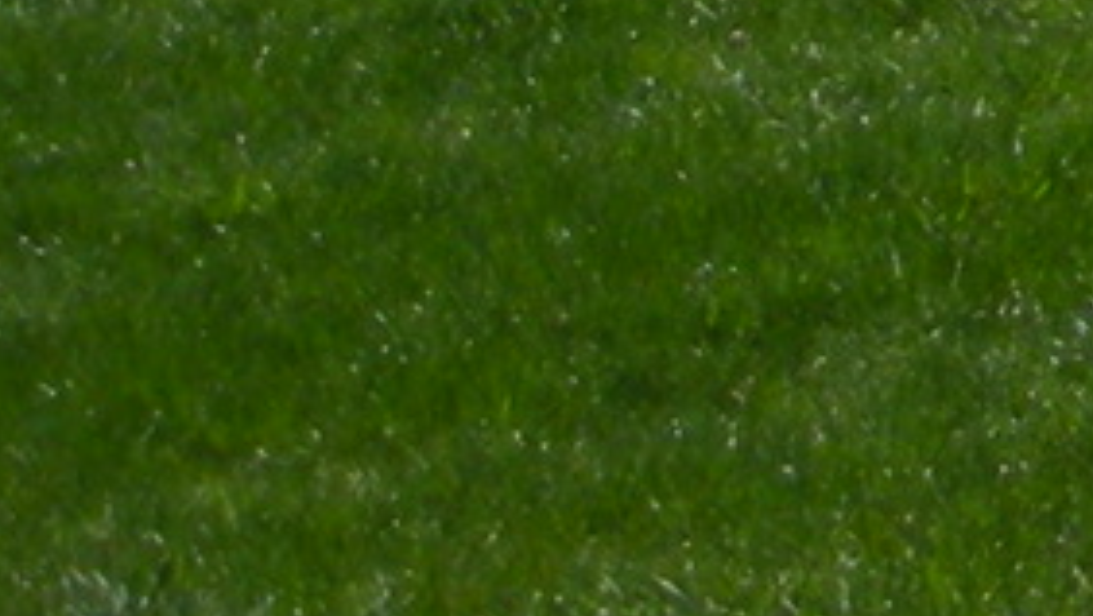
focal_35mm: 285
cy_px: -2162
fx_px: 8265
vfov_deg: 3.9
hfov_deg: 6.8
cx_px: 3302
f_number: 3.5
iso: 64
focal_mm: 6.3
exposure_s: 1/830
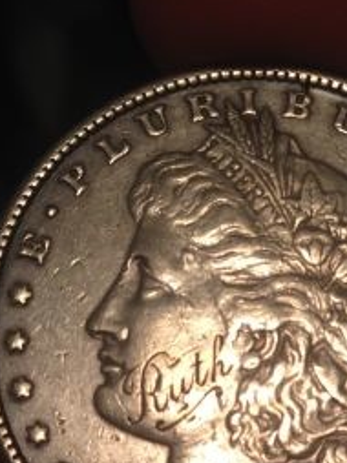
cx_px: 265
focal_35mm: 78
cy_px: 406
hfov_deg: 18.7
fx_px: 1044
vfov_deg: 24.4
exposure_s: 1/20
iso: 64
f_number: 2.4
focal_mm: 4.12
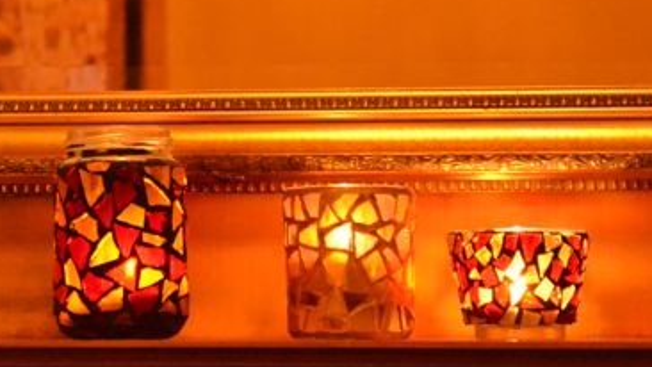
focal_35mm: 132
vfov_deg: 9.2
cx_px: 187
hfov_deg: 16.2
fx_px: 2282
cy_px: 69
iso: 6400
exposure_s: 1/13
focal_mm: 48
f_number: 5.3
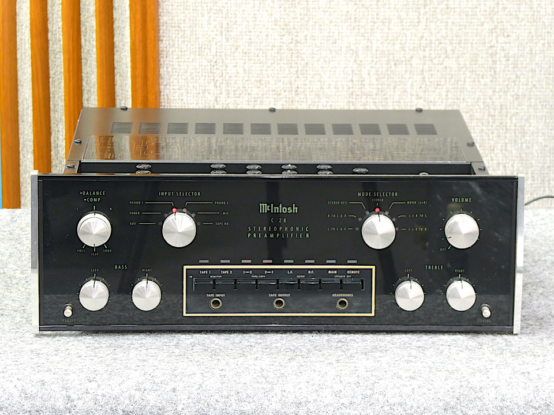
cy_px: 208
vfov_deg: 10.4
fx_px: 2289
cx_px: 277
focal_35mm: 143
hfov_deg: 13.8
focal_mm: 25.6
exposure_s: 1/1.6
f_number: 5.4
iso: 200
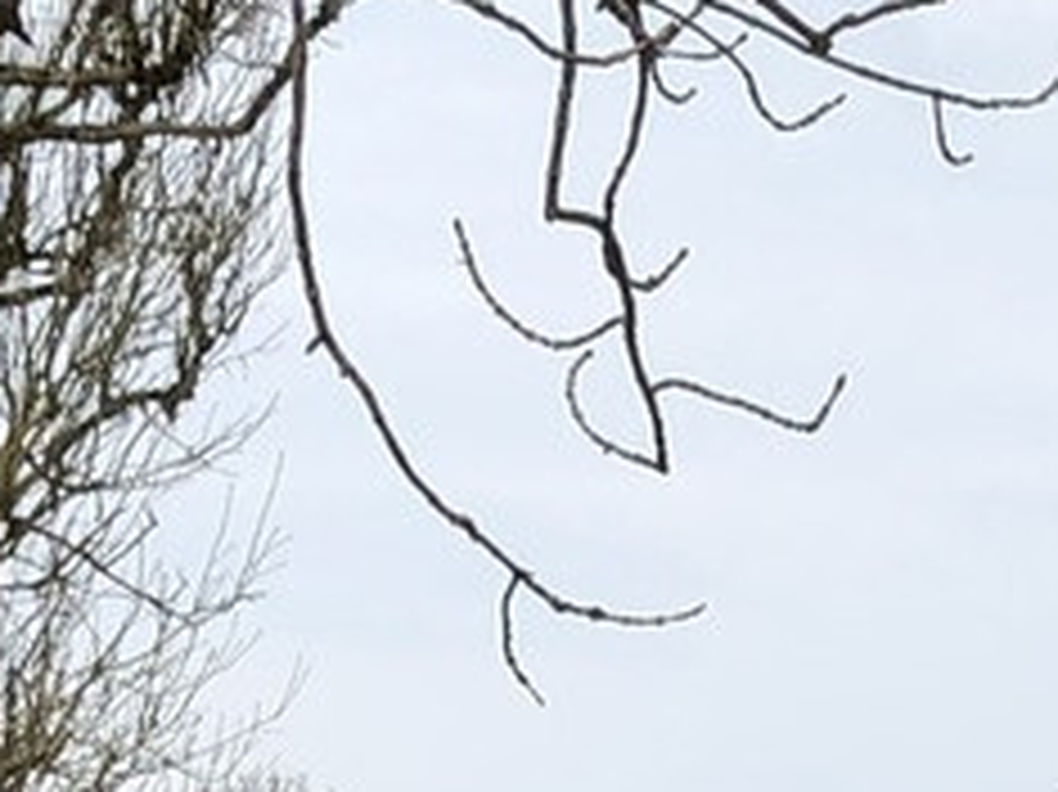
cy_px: 1930
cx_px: 1337
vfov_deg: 7.3
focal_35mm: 191
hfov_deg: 10.2
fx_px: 5835
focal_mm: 3.99
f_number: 1.8
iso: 20
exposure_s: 1/899
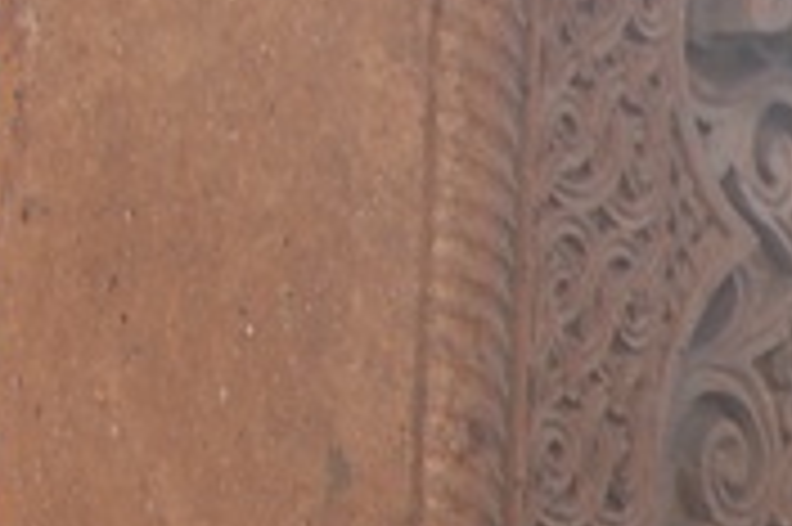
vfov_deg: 8.9
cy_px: 832
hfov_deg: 11.8
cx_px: 1750
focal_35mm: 150
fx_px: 3297
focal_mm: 22
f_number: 6.3
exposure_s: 1/160
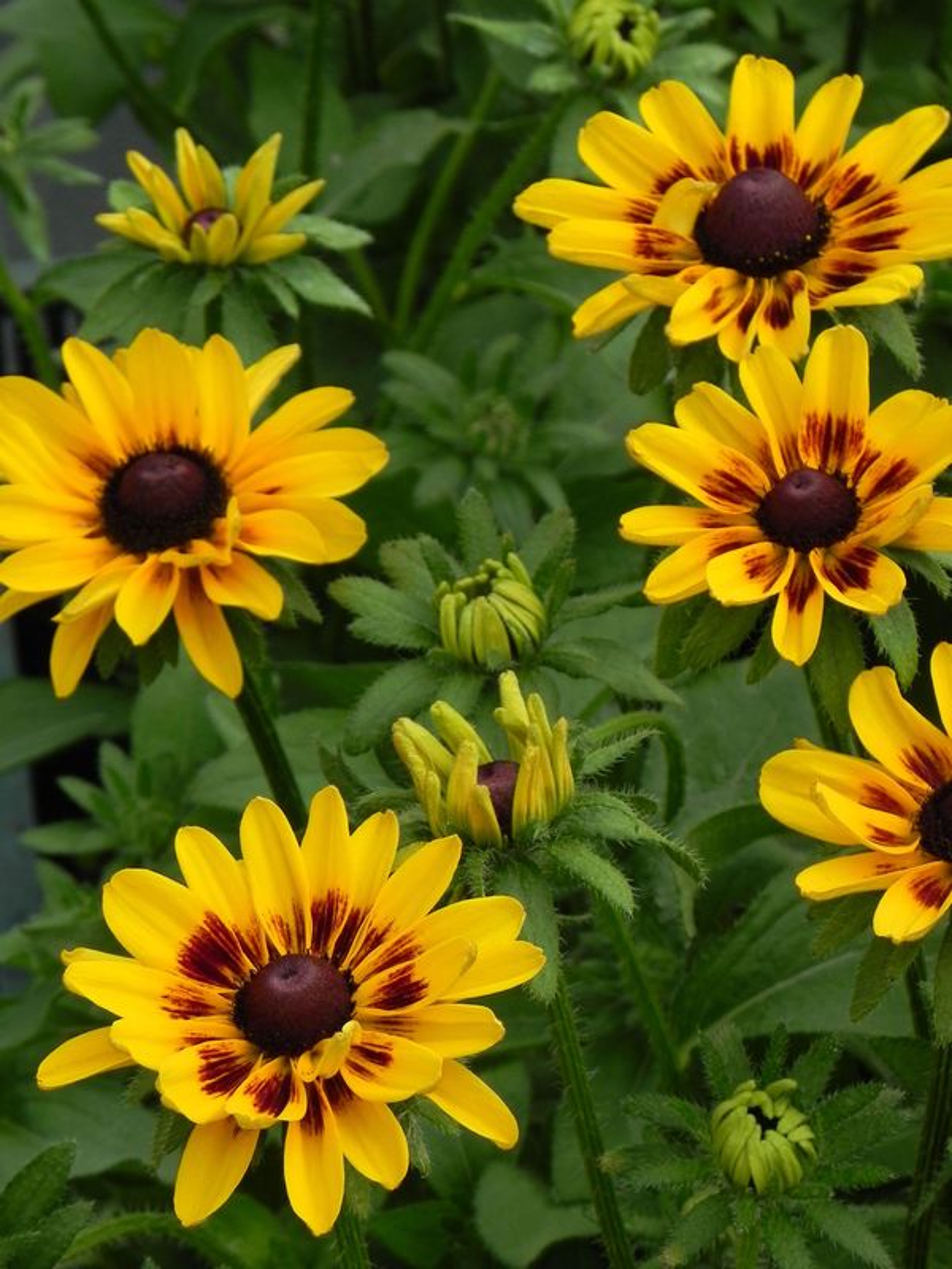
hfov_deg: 10.3
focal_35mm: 144
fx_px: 5280
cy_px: 634
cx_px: 476
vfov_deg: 13.7
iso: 160
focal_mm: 25.7
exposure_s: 1/500
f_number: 5
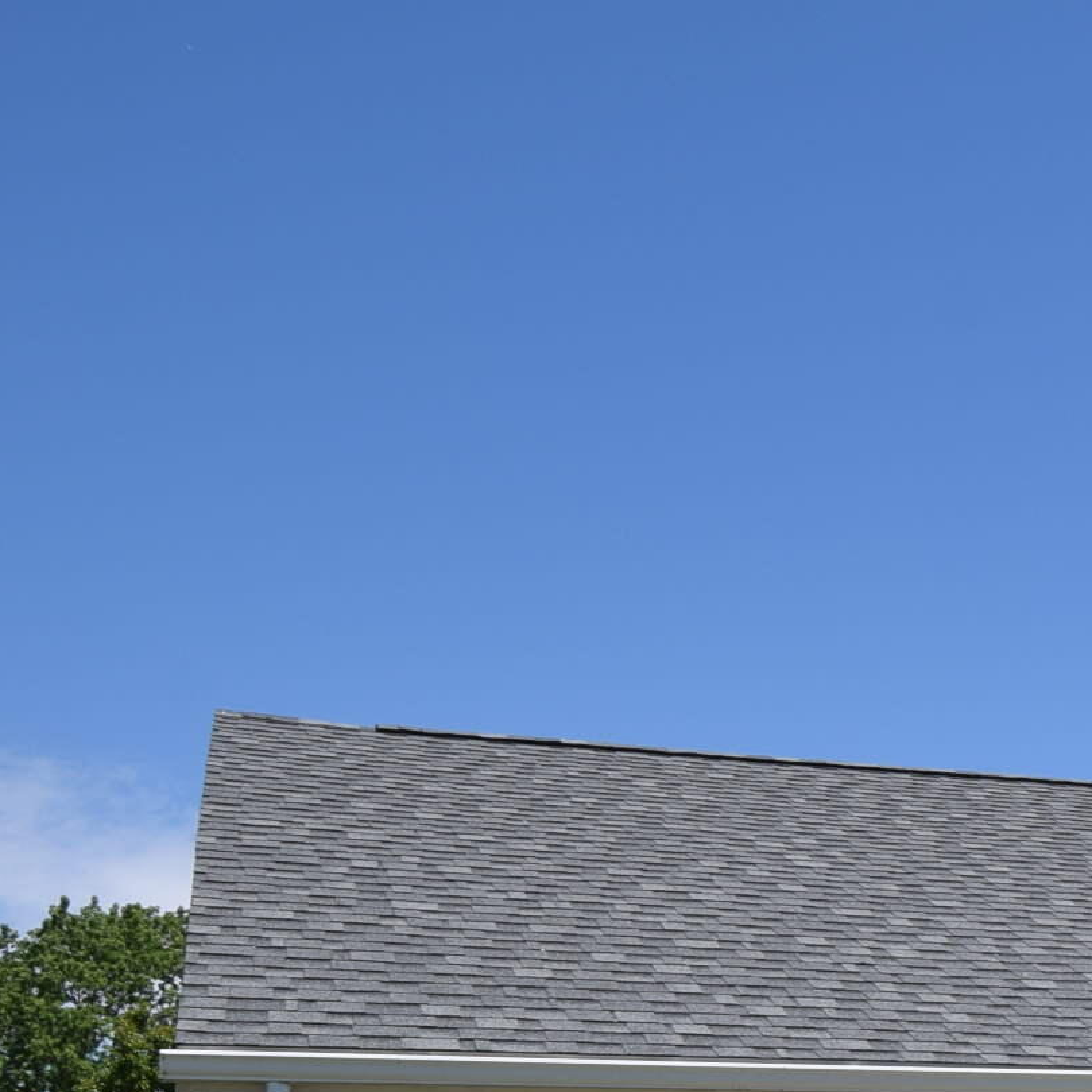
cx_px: 1517
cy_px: 1154
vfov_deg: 24.6
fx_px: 2356
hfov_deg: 22.6
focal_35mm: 66
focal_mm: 14
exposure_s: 1/320
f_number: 9
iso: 200
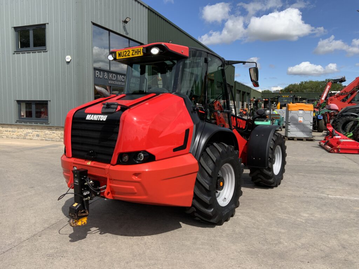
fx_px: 301
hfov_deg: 61.7
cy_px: 134
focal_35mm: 29
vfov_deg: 48.2
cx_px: 180
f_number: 1.8
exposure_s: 1/1848
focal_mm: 3
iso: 16
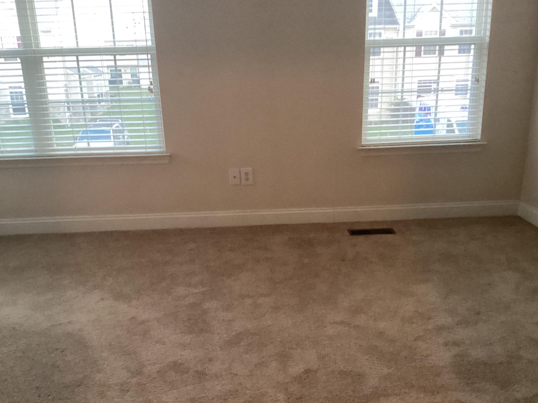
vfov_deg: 40.6
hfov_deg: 52.6
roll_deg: +2.1
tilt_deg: -21.0
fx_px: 544
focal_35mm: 35
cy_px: 227
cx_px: 269
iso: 400
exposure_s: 1/40
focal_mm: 3.3
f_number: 2.4
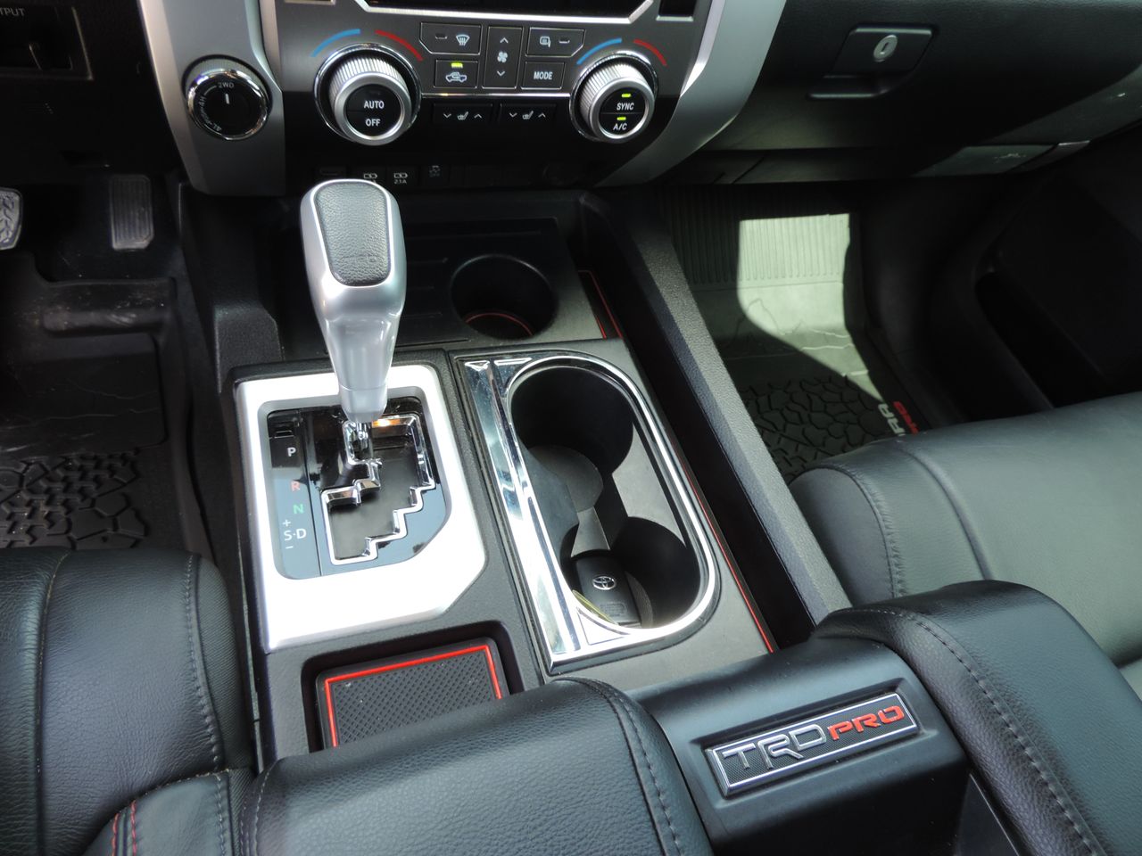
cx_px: 571
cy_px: 428
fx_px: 792
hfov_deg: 71.6
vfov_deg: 56.8
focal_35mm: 24
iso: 140
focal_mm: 4.3
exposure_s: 1/30
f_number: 3
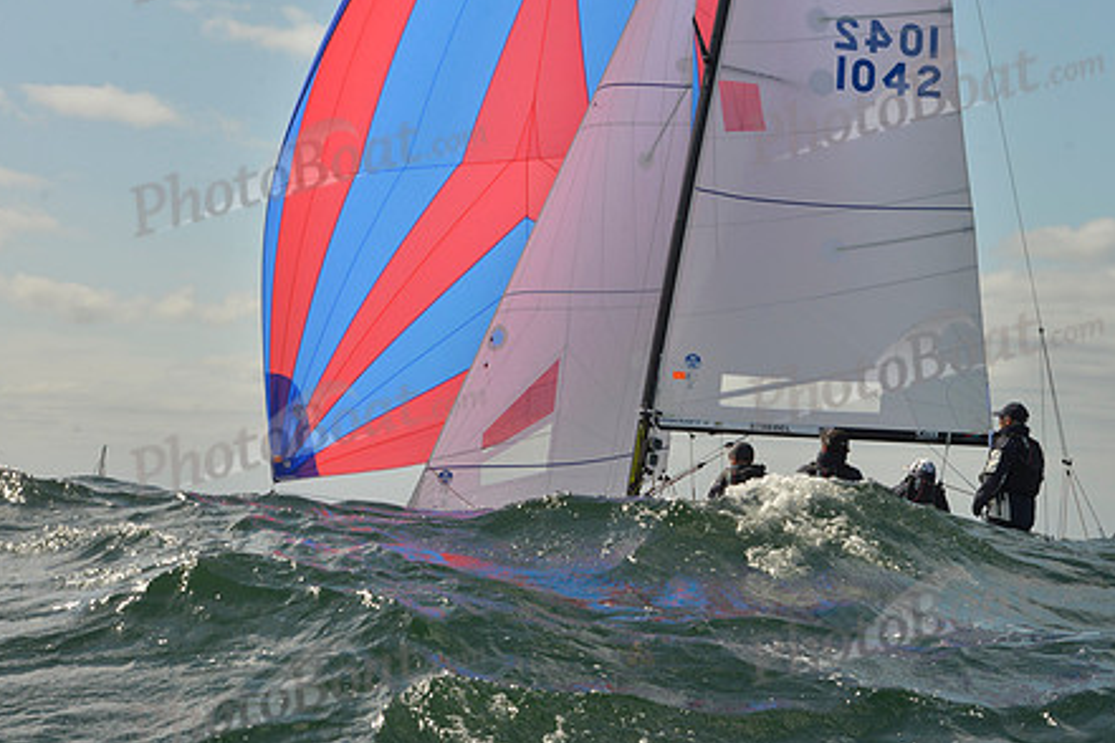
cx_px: 619
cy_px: 267
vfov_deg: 14.8
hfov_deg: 22.1
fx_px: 2849
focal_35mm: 92
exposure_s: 1/1000
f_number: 14
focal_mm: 70
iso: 400
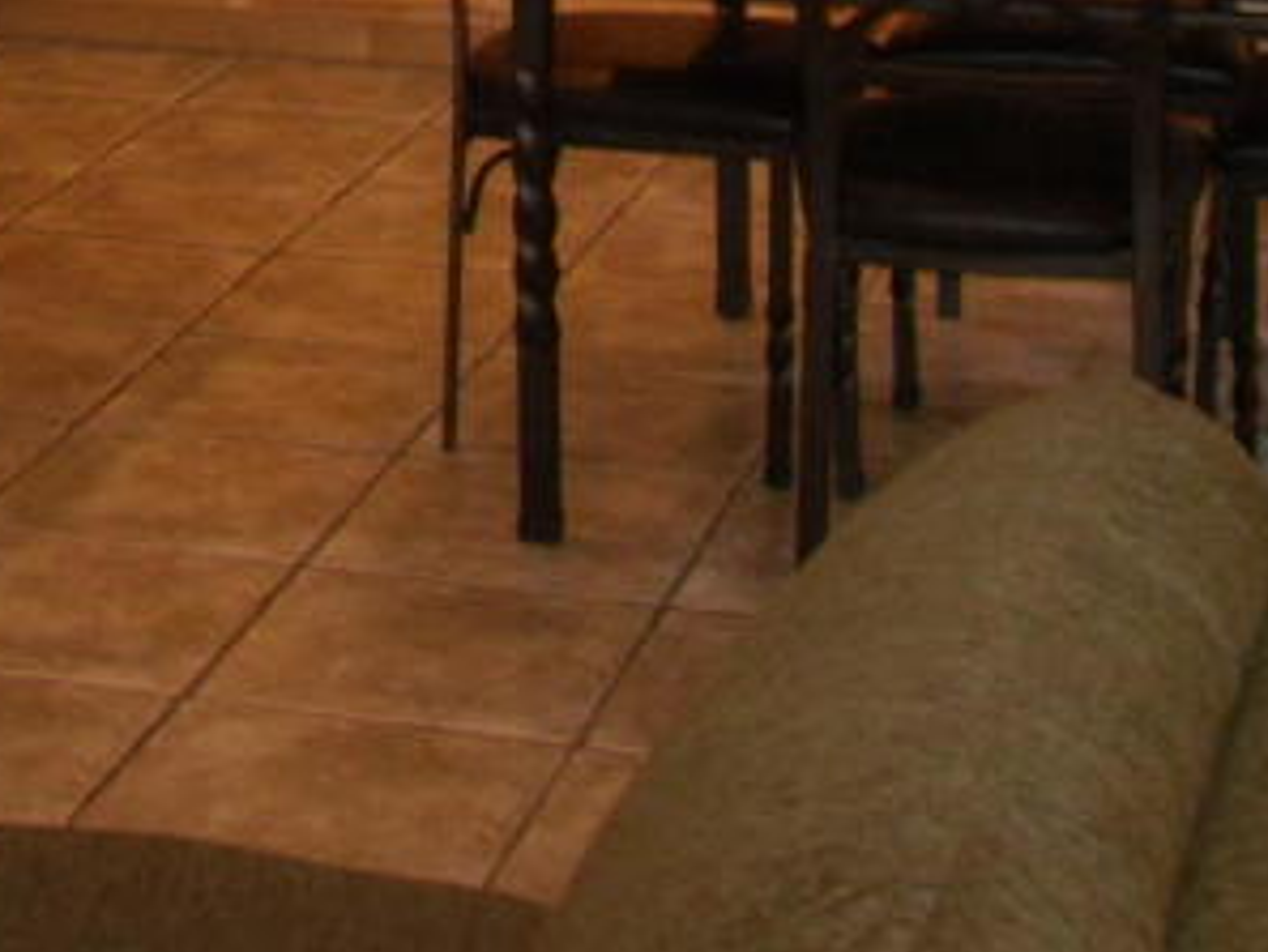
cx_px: 4
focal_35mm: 155
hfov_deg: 12.6
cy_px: -653
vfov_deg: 9.2
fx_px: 5680
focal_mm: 6.3
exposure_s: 1/45
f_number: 3.5
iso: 400
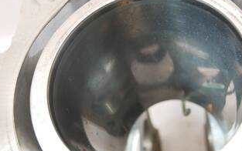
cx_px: 148
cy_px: 73
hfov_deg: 50.0
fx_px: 257
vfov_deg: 32.8
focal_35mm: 39
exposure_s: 1/60
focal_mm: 12
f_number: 3.5
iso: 500
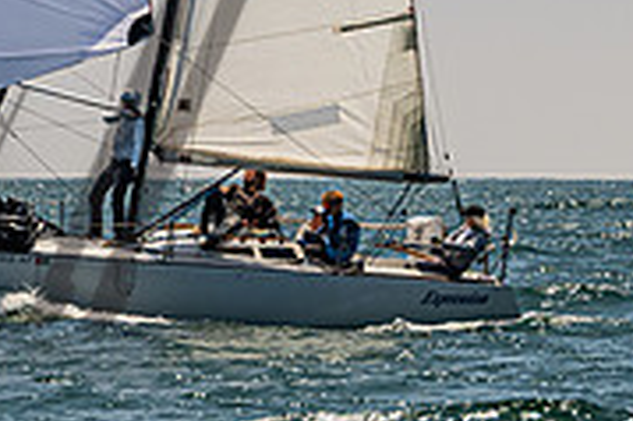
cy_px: -219
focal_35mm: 689
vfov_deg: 2.0
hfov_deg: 3.0
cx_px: -129
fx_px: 12104
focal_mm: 155
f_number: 8
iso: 500
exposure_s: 1/3200
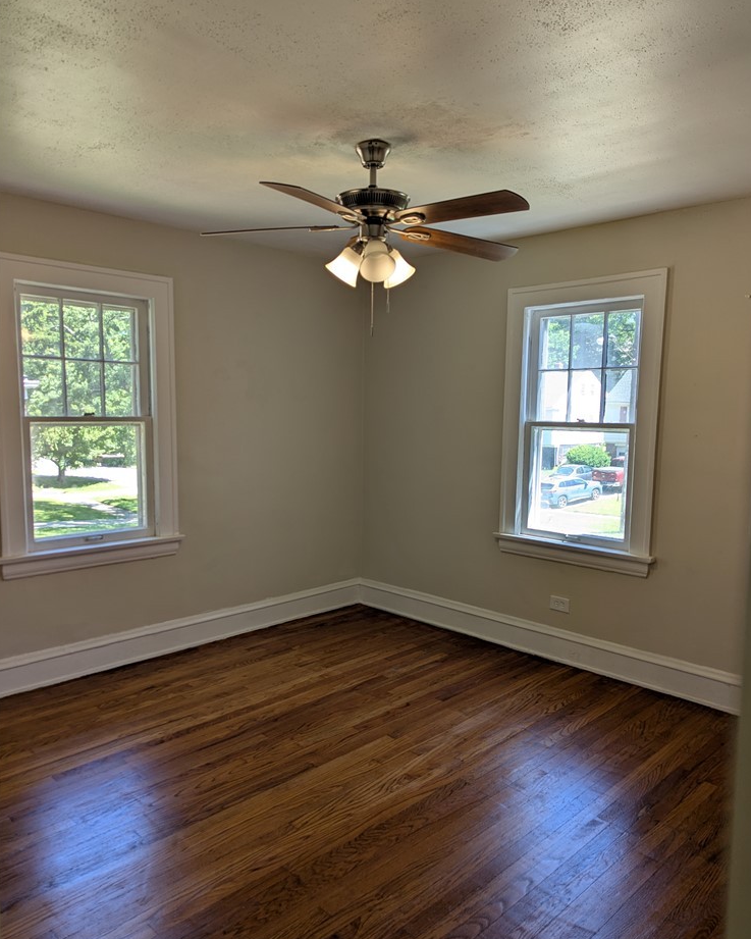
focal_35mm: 26
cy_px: 492
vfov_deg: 66.0
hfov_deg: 54.9
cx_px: 387
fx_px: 722
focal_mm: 6.81
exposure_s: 1/120
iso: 32
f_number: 1.85
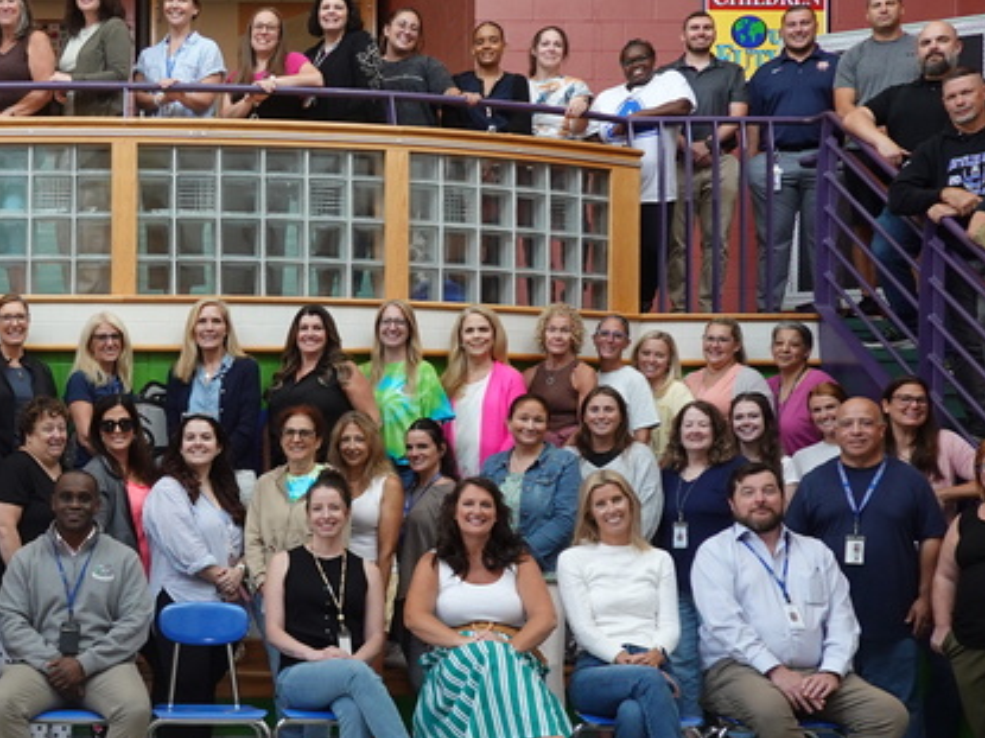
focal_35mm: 57
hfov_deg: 32.2
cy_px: 464
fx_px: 1621
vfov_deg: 25.6
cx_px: 109
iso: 200
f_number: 2.8
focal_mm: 9
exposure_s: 1/40
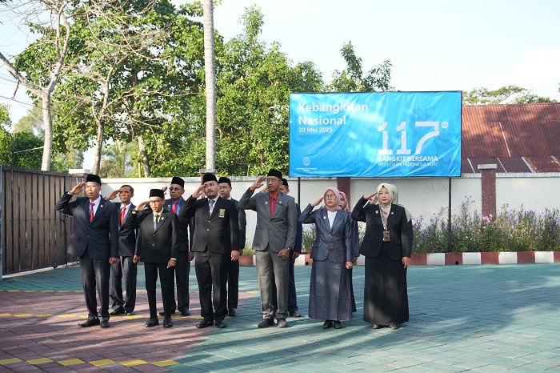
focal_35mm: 44
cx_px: 280
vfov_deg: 30.8
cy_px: 186
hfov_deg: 45.0
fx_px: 676
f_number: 4.5
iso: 200
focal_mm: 29
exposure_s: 1/320
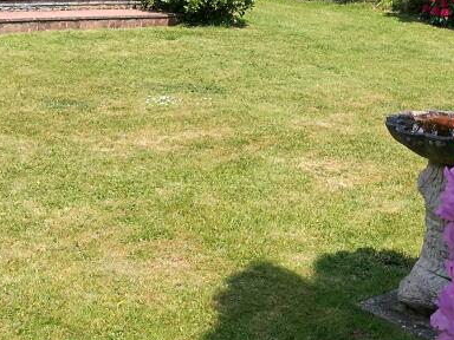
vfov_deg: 20.3
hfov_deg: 26.6
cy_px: 87
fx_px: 944
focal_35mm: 72
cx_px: 354
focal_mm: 4.5
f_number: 2.2
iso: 50
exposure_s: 1/605
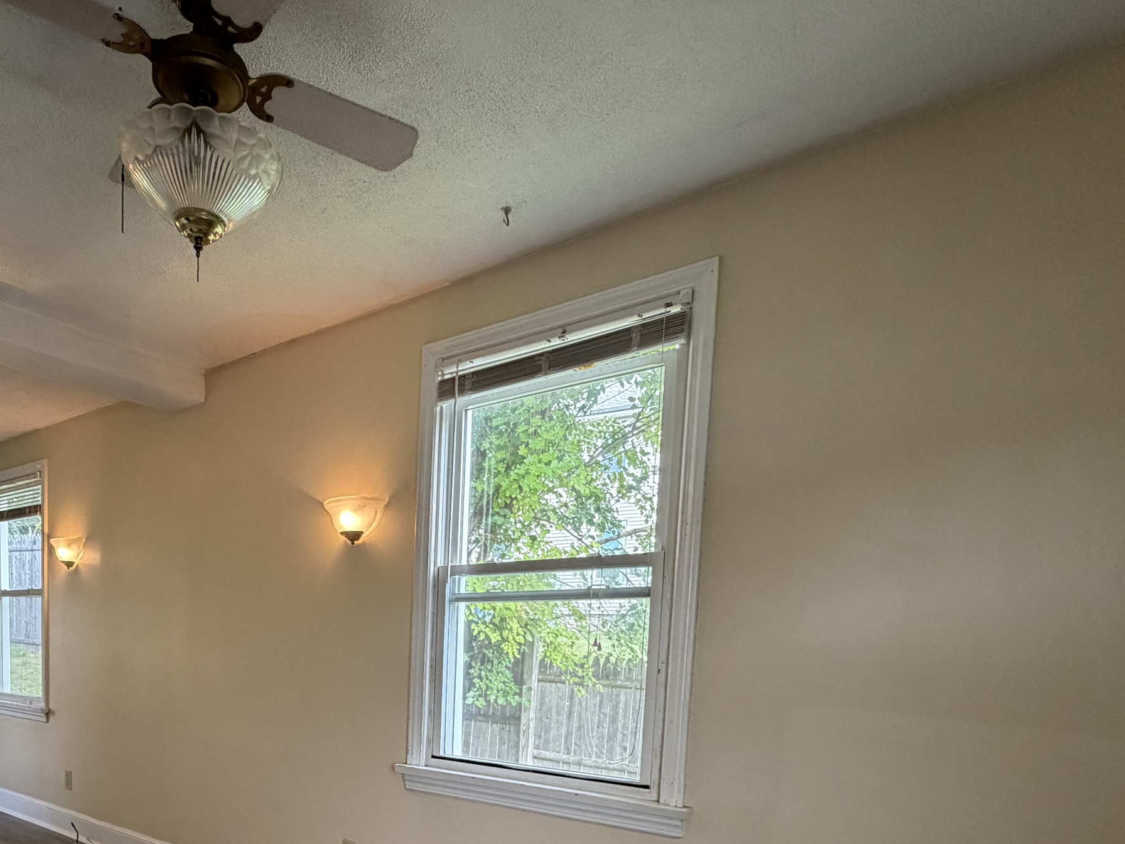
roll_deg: -1.4
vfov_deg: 51.9
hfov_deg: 69.2
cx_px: 359
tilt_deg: -4.4
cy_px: 715
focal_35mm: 24
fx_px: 780
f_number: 2.2
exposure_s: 1/120
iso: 200
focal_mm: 2.22
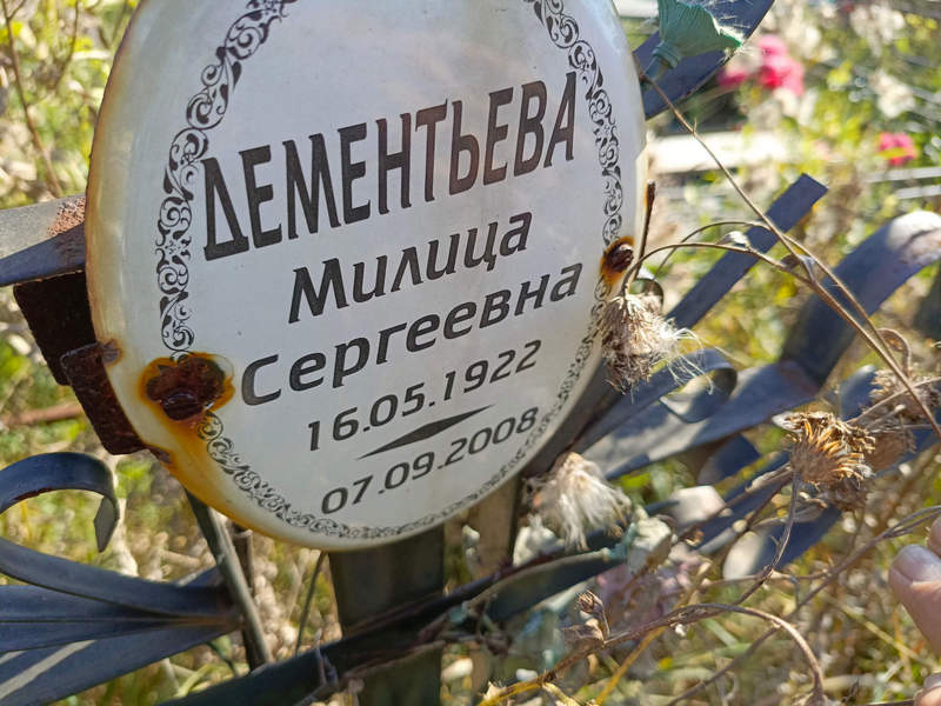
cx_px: 470
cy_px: 353
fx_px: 680
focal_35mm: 25
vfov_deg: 54.9
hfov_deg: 69.4
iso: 110
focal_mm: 4.76
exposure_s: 1/322
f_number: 1.69
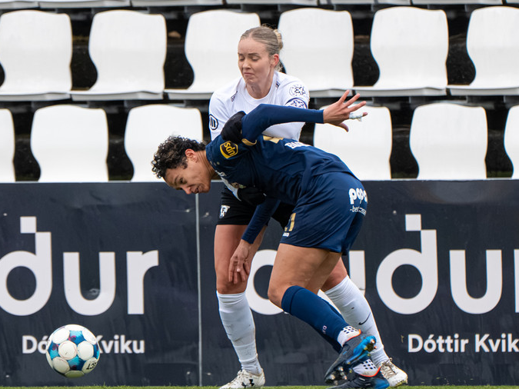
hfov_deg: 1.7
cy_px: 180
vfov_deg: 1.3
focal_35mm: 1169
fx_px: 17524
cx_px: 207
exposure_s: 1/1000
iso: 3200
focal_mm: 490
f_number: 6.3
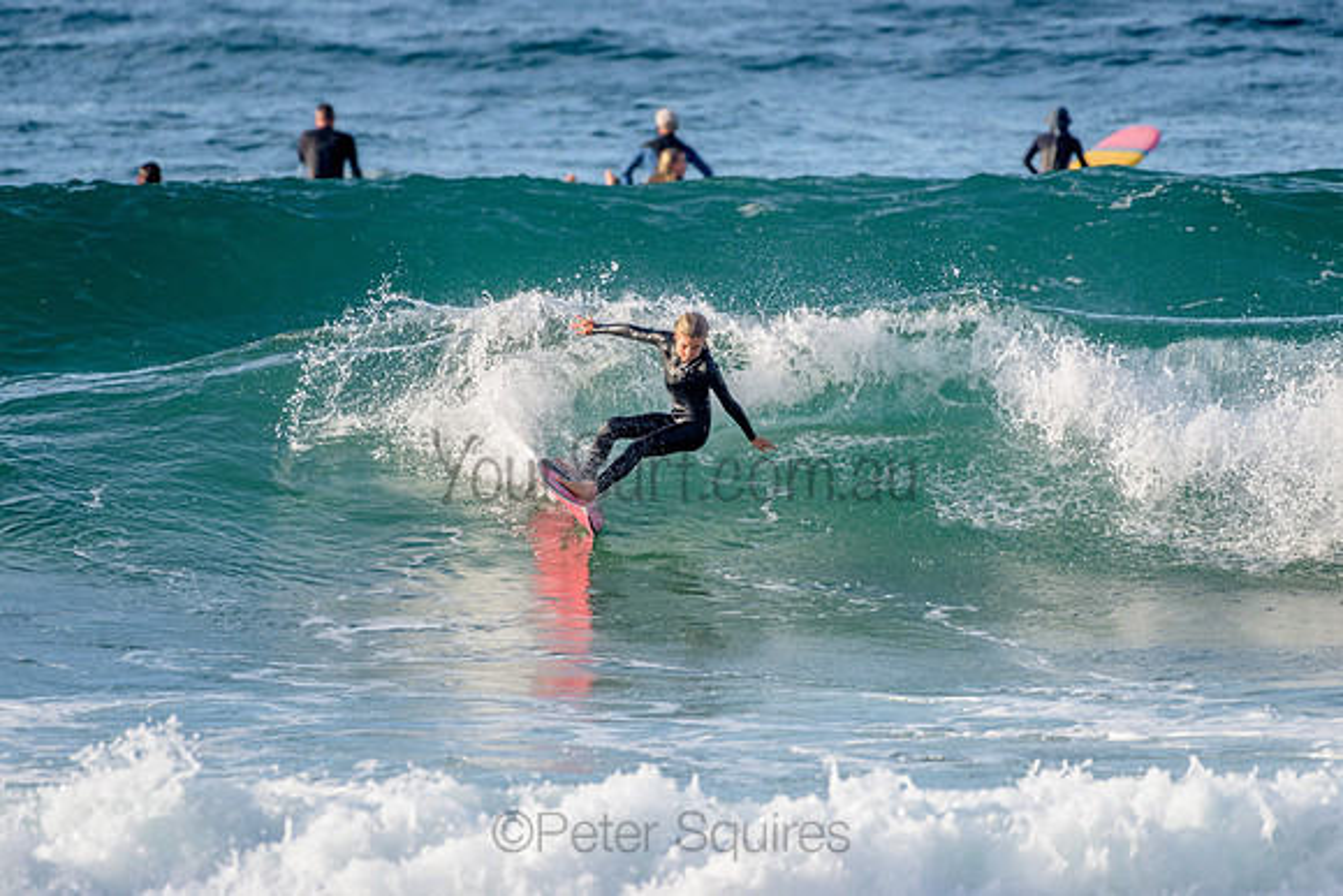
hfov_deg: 3.4
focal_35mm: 613
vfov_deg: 2.2
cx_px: 557
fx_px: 22871
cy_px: 365
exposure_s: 1/1250
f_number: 5.6
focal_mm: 500
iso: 250
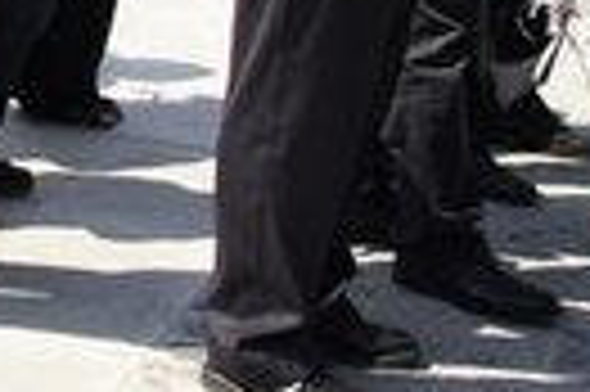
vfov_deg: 10.1
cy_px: -356
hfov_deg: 13.8
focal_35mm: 126
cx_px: -581
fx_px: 2070
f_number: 9
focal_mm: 17
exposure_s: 1/80
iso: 100
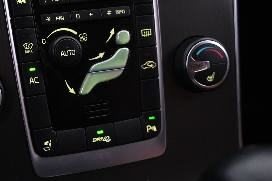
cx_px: 53
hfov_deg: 35.5
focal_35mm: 54
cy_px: 62
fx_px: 410
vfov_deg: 24.8
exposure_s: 1/30
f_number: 3.8
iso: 2800
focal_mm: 20.5
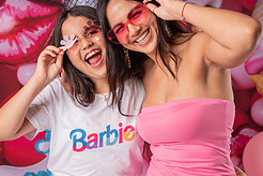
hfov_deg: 27.0
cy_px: 127
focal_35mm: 75
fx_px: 548
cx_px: 120
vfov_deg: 18.1
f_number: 5.6
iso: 250
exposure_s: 1/80
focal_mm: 41
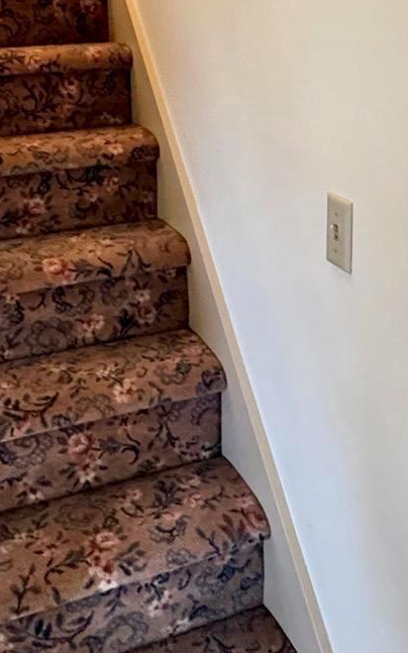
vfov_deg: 40.4
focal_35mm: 47
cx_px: 224
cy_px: 104
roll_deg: +0.8
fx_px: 837
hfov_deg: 27.4
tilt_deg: -9.7
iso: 320
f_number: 2.2
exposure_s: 1/60
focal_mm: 2.22
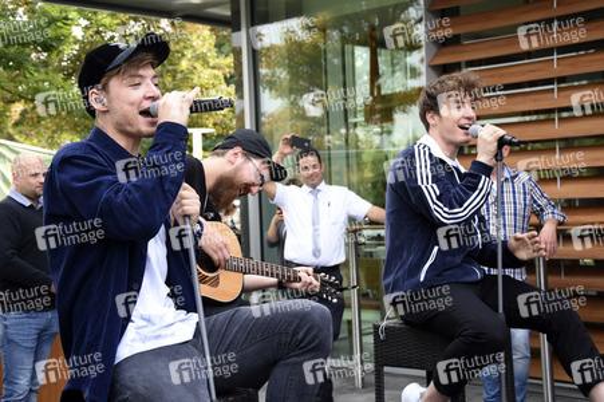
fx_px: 1056
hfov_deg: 31.9
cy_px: 201
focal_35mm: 63
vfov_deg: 21.5
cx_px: 302
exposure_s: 1/320
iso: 640
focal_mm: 42
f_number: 5.6
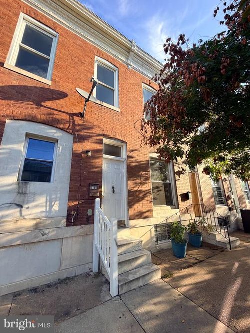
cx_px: 125
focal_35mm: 14
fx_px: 135
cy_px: 166
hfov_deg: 85.7
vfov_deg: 102.1
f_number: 2.2
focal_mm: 2.22
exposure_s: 1/502
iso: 50
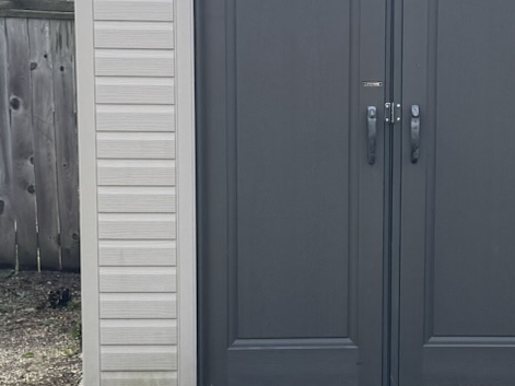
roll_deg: +1.6
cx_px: 387
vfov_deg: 14.5
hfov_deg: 19.1
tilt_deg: -7.2
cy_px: 233
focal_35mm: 102
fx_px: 1517
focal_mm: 6.76
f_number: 1.78
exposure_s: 1/349
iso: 80
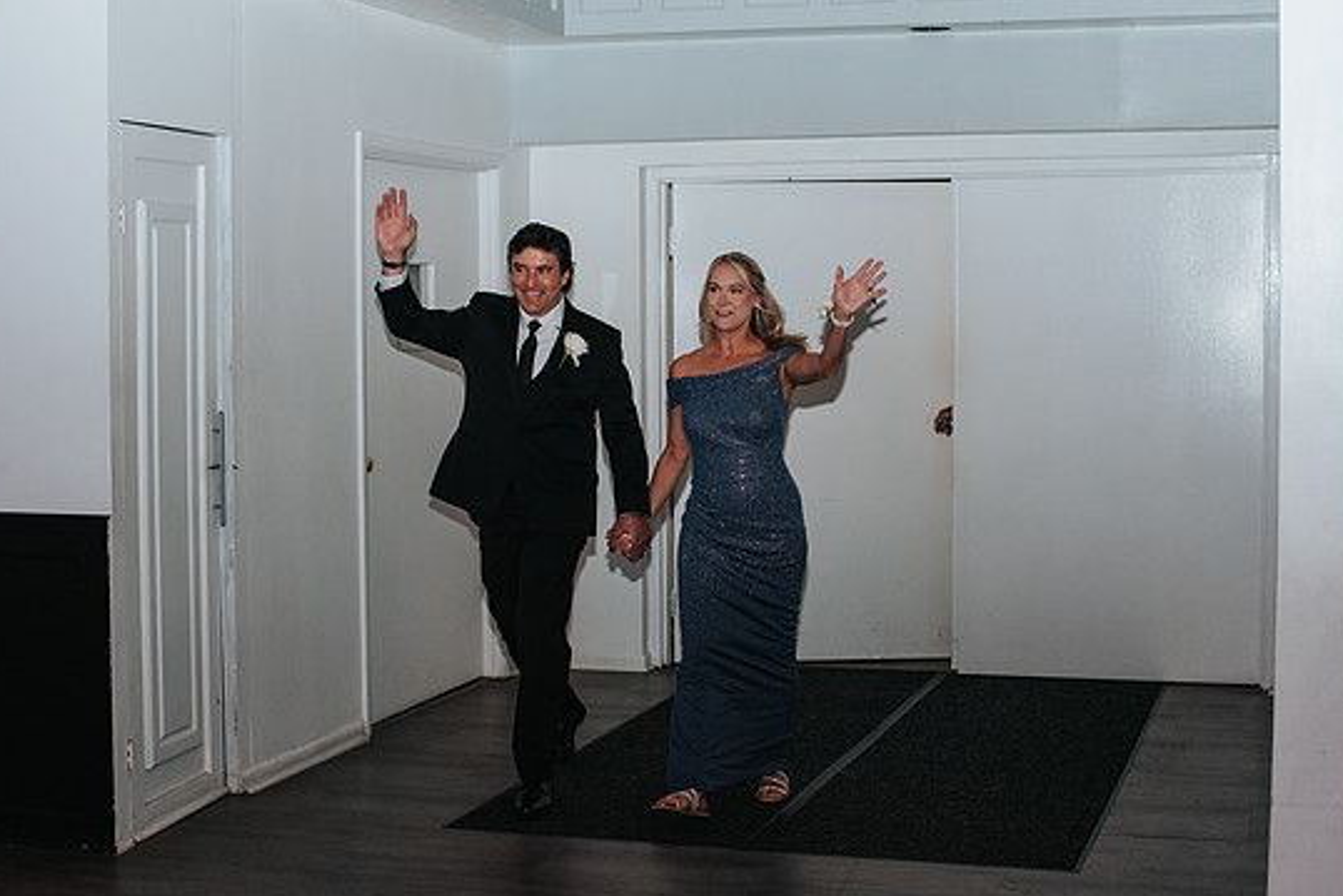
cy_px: 406
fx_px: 2090
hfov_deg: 35.6
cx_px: 671
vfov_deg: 24.2
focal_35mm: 56
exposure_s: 1/125
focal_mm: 50
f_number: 3.5
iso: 800
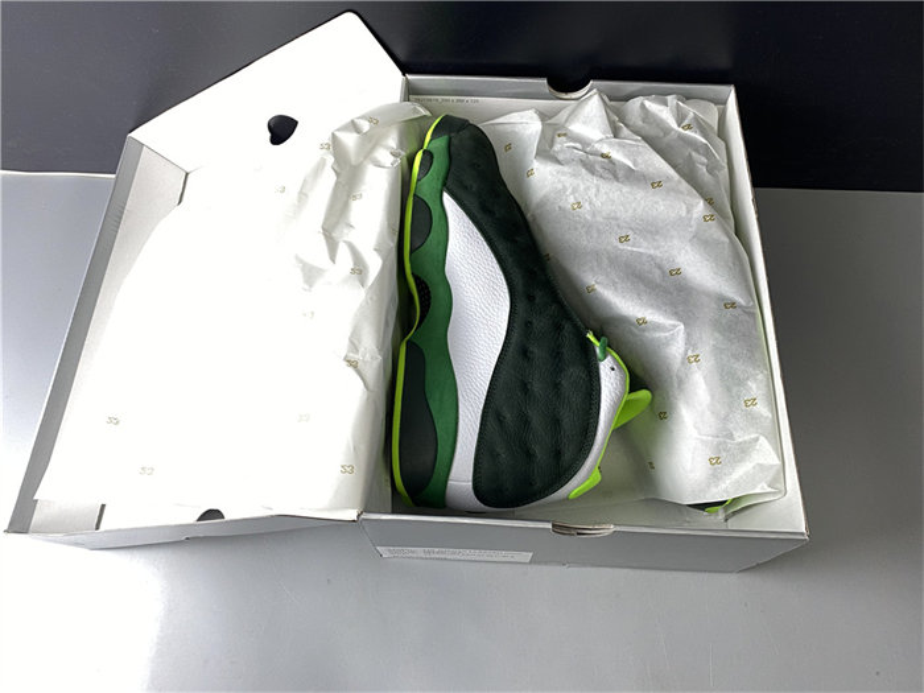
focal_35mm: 26
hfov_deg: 67.3
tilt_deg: -63.6
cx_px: 462
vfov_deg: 53.1
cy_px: 346
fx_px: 694
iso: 80
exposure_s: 1/50
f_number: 1.8
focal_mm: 4.25
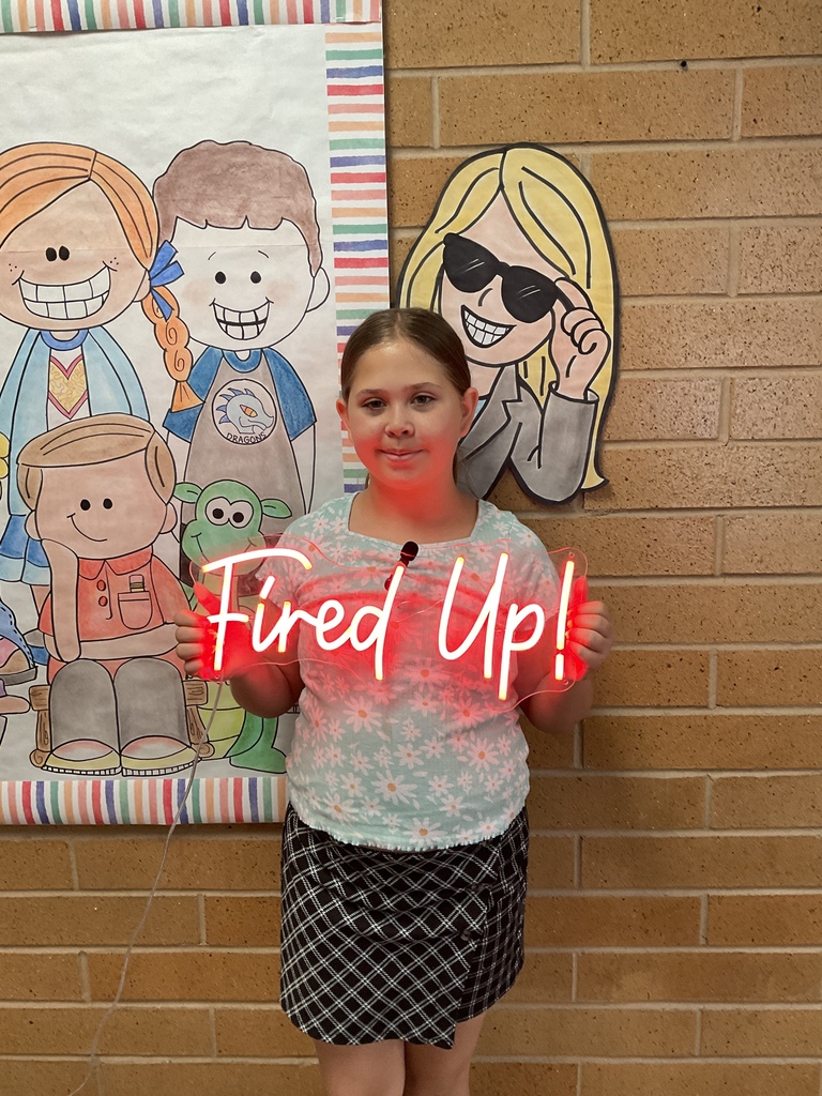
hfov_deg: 48.2
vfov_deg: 61.7
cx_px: 411
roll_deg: +0.6
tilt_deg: -11.0
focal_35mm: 29
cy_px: 548
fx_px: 918
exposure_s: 1/60
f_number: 1.8
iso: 125
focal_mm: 3
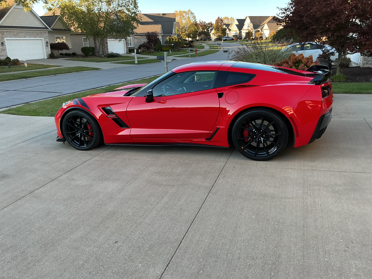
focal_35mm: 29
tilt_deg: -20.0
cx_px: 186
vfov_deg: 48.2
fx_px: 312
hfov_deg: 61.7
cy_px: 140
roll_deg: +2.3
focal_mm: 3
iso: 20
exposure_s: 1/120
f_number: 1.8
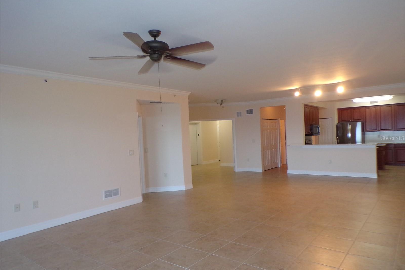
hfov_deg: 71.5
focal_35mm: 25
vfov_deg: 51.3
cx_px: 202
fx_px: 281
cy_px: 138
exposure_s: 1/34
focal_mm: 4.3
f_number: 3
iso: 240
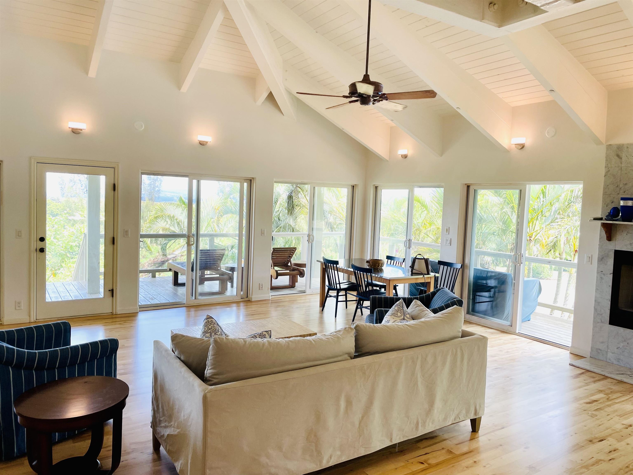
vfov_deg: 53.1
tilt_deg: -2.9
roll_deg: -1.6
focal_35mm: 26
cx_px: 316
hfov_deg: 67.3
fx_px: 475
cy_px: 238
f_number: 1.6
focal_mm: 4.2
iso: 40
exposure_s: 1/120
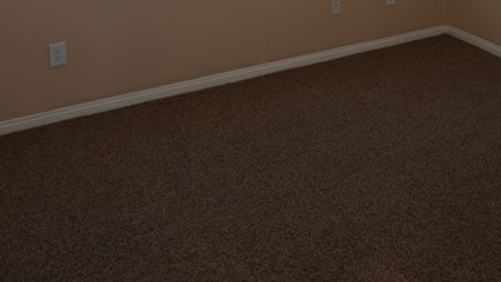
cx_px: 375
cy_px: -129
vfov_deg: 22.7
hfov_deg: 44.8
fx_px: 585
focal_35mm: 44
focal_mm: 14
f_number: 4
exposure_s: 1/60
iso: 320
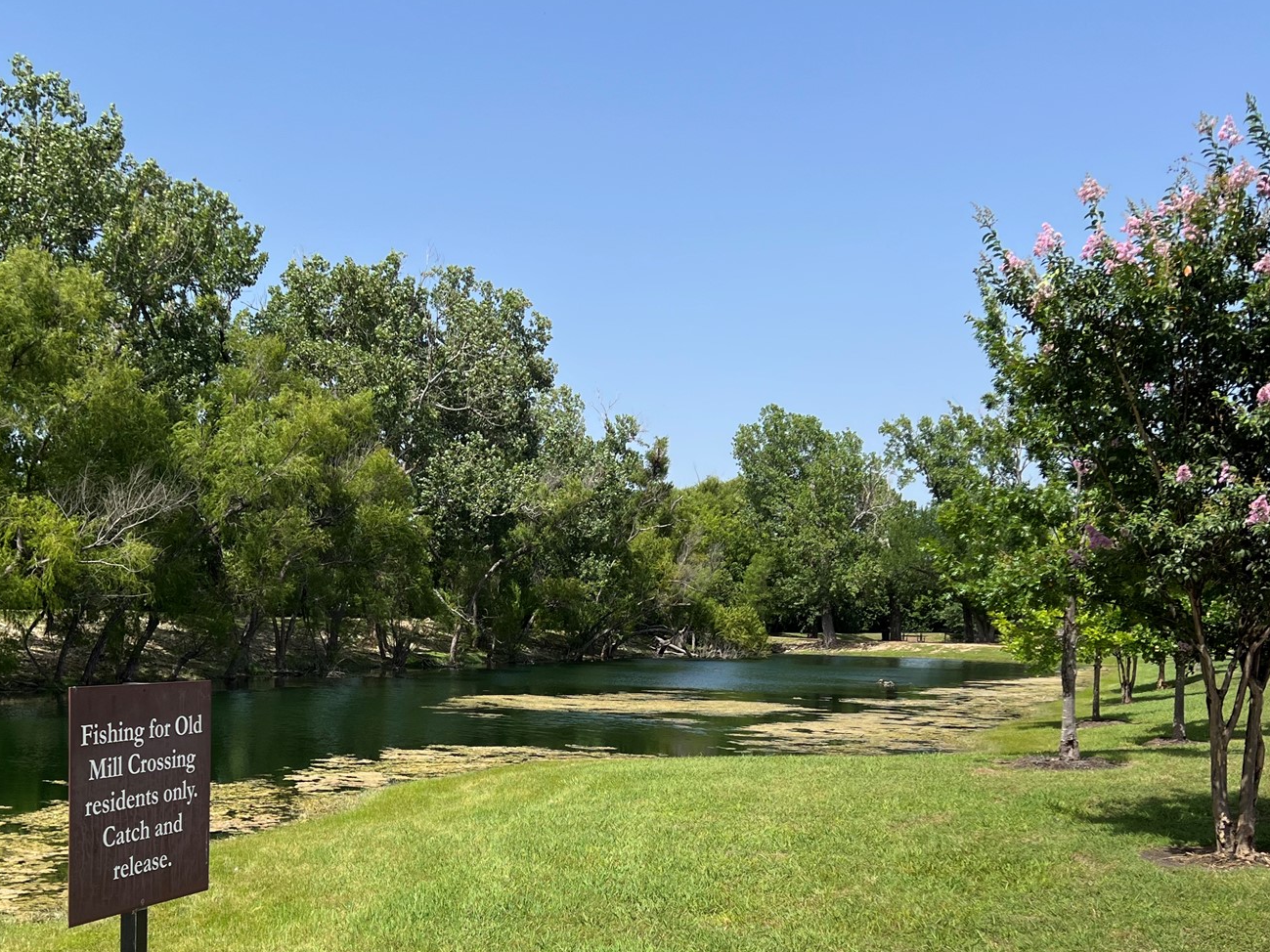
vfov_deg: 34.4
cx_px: 444
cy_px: 710
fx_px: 1504
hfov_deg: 45.2
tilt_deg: -2.1
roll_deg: -0.9
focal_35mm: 41
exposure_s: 1/2994
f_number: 1.5
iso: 50
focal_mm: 5.7
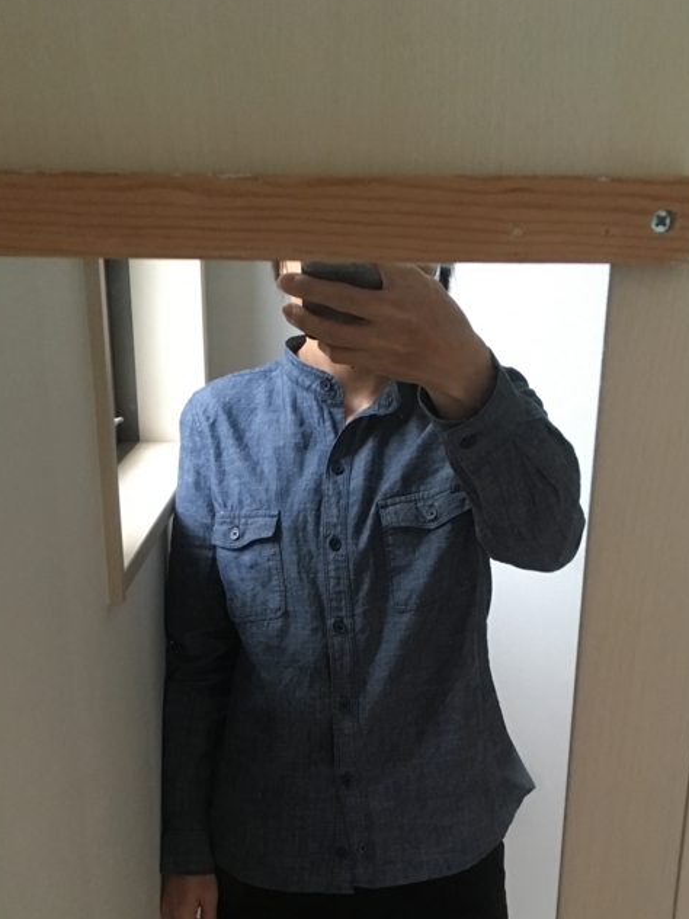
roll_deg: +1.1
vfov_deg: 39.3
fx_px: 1247
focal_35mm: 47
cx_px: 333
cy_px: 699
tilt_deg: -22.0
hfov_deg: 30.9
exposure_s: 1/30
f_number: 2.2
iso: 160
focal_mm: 4.15
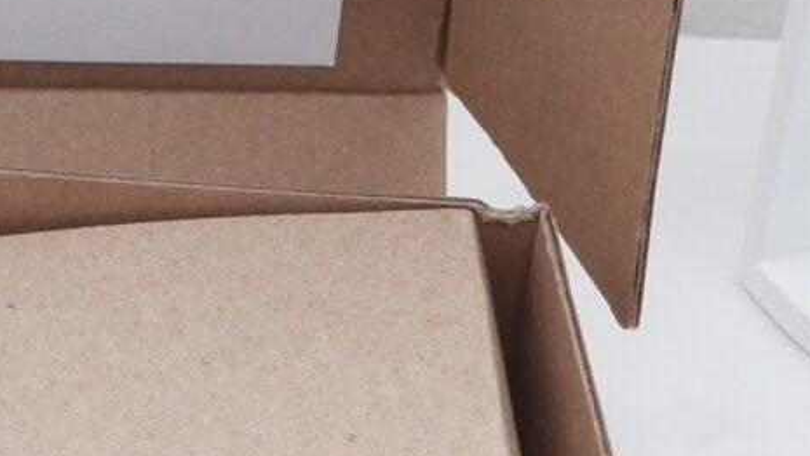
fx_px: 4834
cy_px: 181
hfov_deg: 9.2
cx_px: -563
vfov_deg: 5.4
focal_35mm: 225
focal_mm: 26.4
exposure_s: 1/125
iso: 1600
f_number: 11
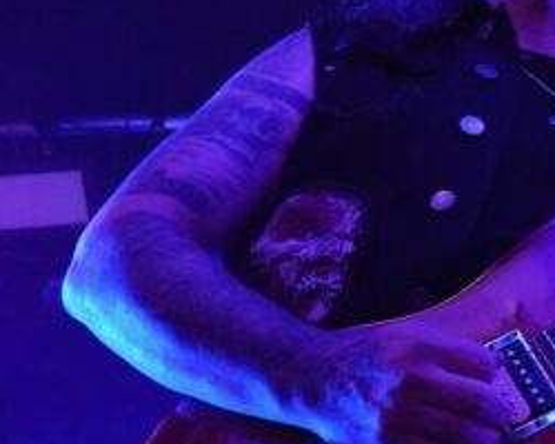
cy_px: 133
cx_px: 744
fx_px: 1560
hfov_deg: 18.6
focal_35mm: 95
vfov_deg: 16.1
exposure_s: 1/160
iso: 6400
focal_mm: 22
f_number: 4
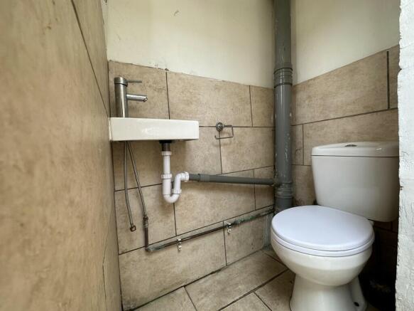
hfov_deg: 102.1
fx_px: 167
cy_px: 156
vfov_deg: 85.7
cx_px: 207
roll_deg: +2.0
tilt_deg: -1.3
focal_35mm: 14
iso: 80
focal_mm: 2.22
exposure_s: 1/99
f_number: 2.2
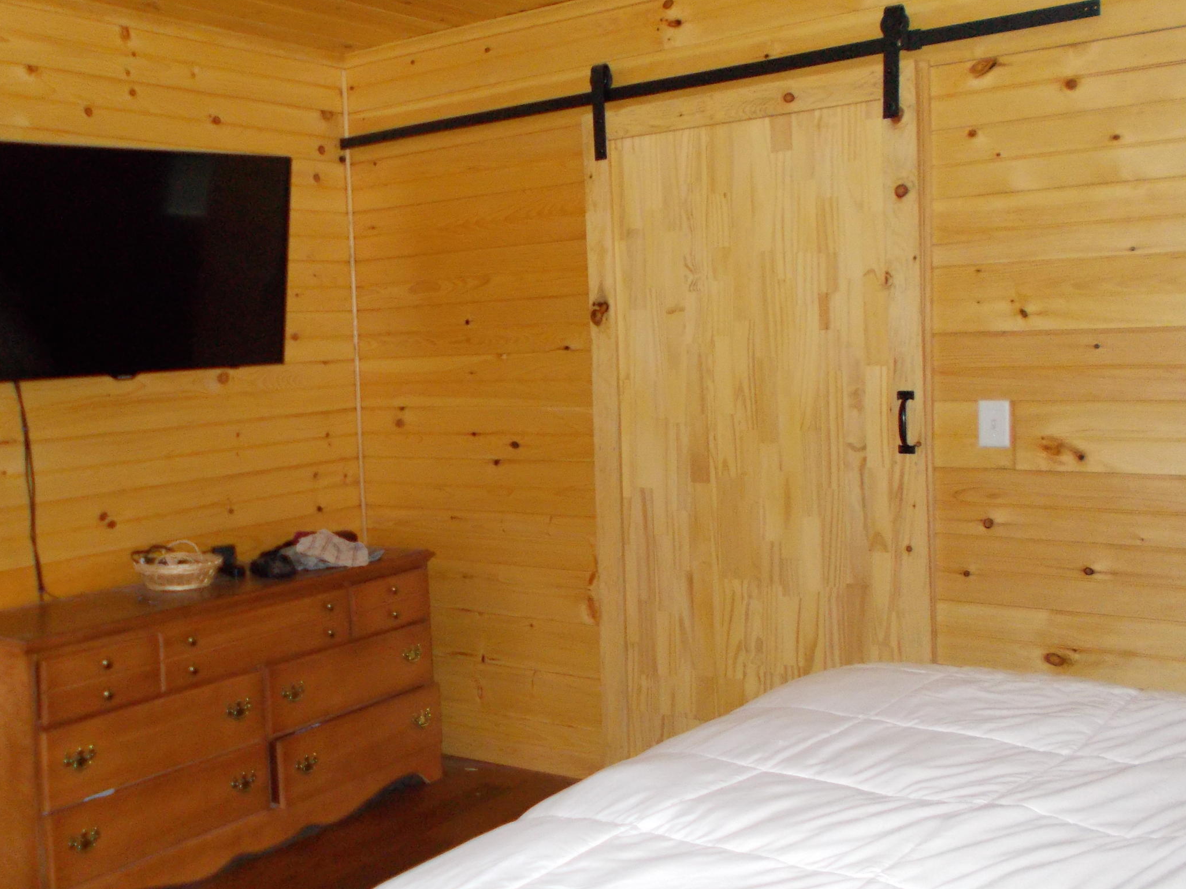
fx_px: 1302
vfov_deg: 37.7
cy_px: 429
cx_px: 440
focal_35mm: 38
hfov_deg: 48.5
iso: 320
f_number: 3.2
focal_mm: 4.6
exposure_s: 1/25
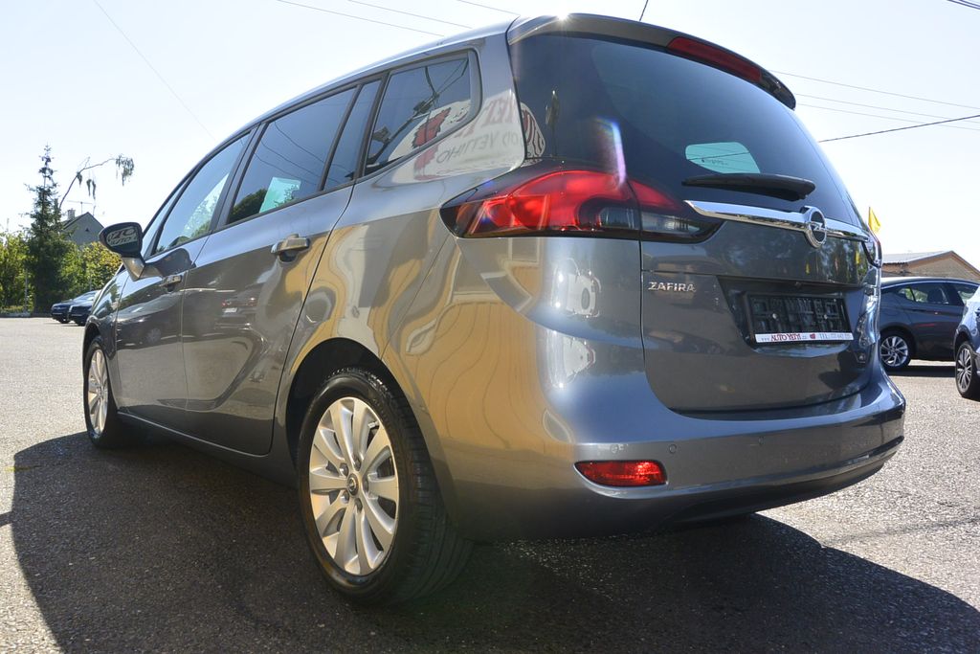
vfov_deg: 47.9
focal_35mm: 27
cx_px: 490
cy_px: 327
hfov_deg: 67.4
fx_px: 735
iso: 160
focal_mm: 10
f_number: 7.1
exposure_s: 1/250
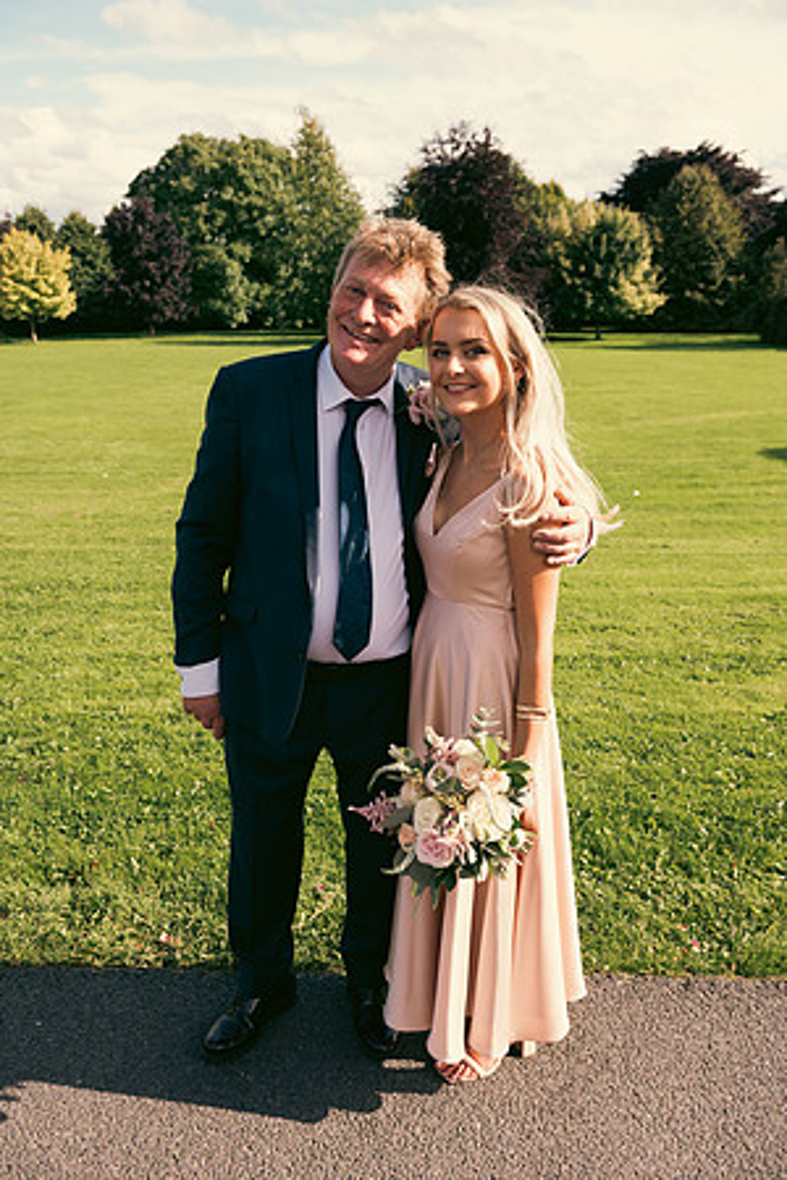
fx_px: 951
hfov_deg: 45.0
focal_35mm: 29
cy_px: 590
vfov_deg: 63.7
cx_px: 394
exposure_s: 1/320
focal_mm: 29
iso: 100
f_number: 5
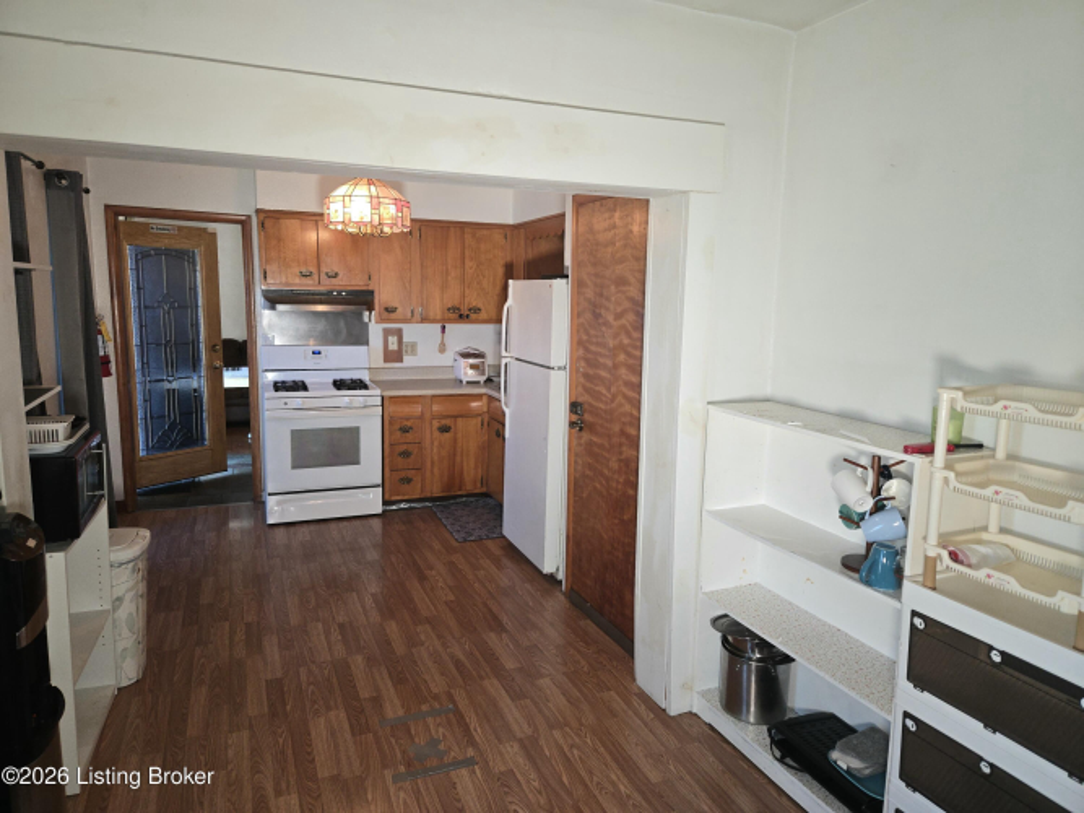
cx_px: 542
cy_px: 406
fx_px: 720
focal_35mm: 23
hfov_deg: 73.9
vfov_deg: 58.9
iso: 125
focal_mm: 5.4
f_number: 1.8
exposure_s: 1/60
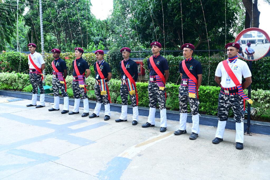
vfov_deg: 42.9
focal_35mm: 30
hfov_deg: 61.1
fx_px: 229
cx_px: 135
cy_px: 90
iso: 500
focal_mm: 30.5
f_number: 5.6
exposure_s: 1/250
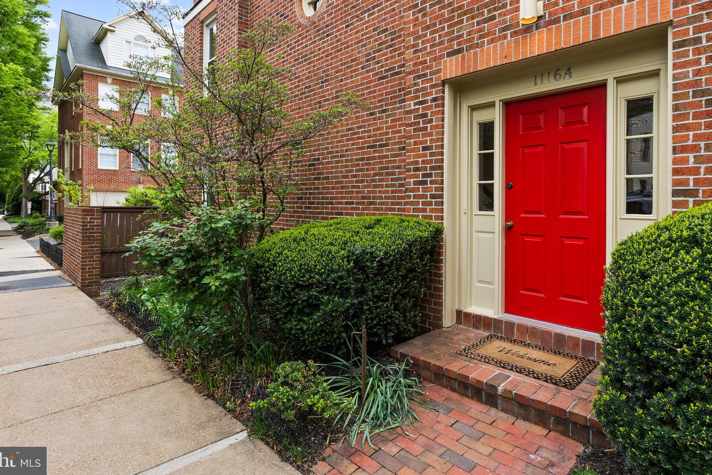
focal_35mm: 20
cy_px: 197
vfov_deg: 61.6
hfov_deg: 83.9
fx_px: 396
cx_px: 375
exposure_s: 1/100
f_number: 8
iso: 250
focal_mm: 17
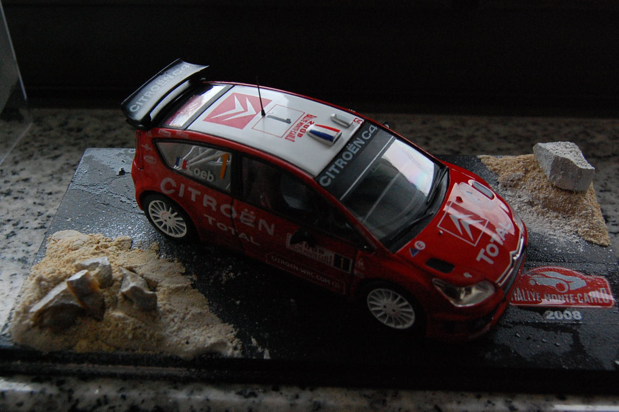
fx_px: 773
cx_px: 310
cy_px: 206
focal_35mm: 45
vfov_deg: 29.8
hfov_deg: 43.6
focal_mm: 30
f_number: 10
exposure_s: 1/60
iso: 1600
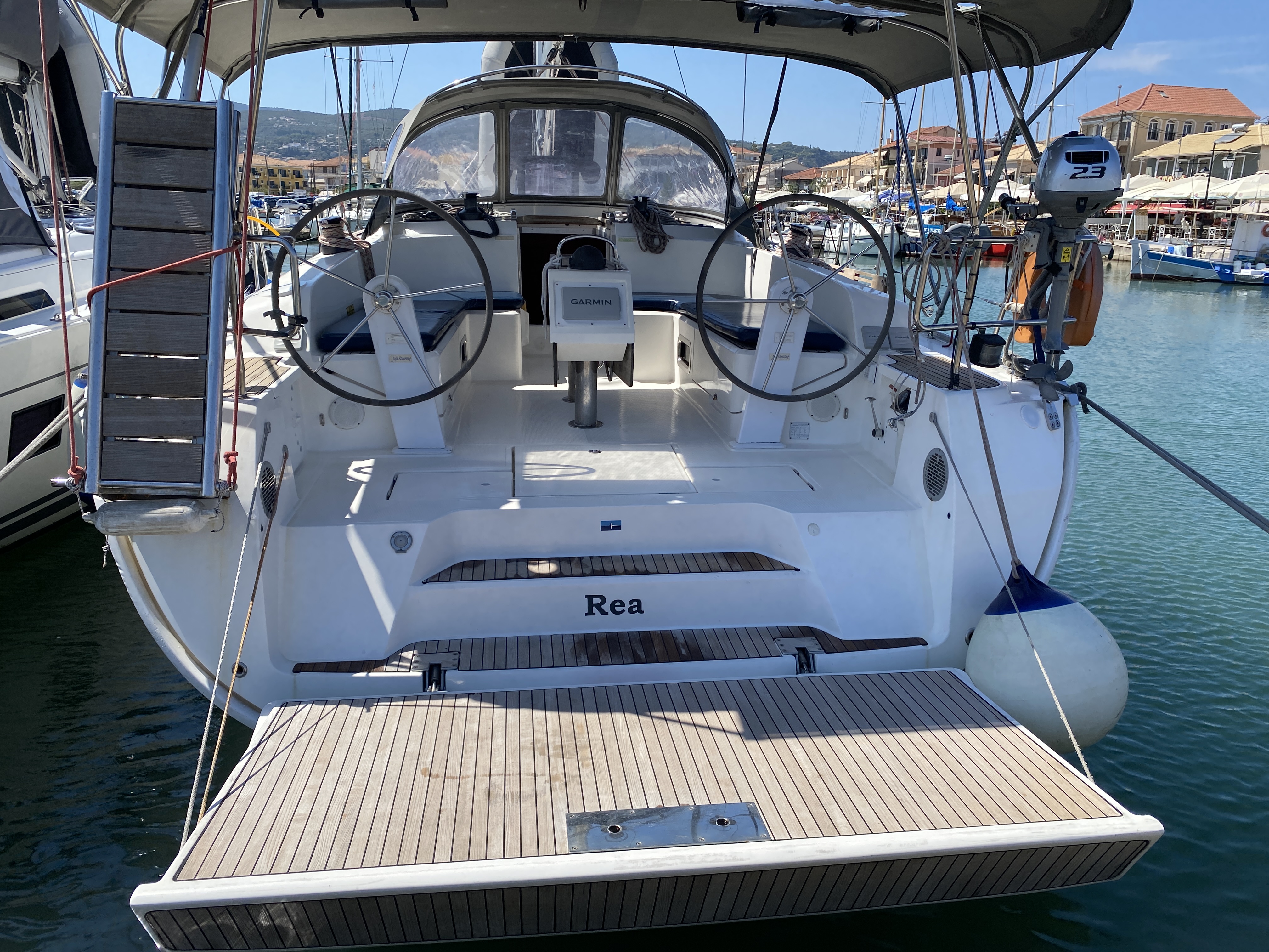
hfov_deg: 67.3
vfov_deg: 53.1
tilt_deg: -15.3
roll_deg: -1.8
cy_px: 476
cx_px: 634
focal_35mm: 26
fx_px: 953
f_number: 1.8
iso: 32
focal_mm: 4.25
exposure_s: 1/2817
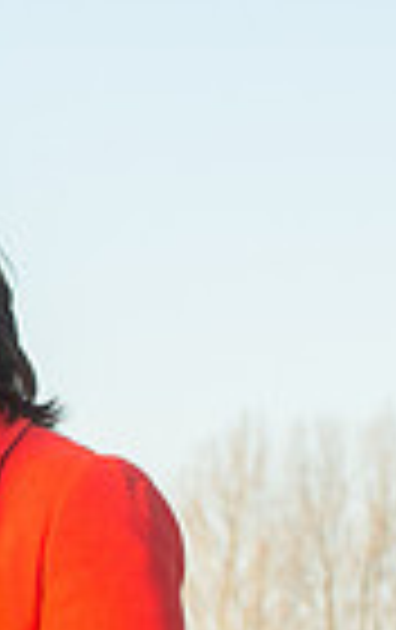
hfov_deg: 3.6
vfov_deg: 5.8
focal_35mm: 358
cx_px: -788
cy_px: 792
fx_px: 6157
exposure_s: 1/250
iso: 500
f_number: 10
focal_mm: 85
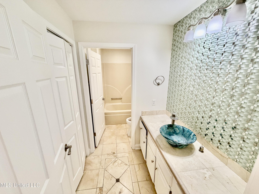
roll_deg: -0.3
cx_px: 130
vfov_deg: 85.7
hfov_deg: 102.1
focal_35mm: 14
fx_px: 105
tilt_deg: -13.3
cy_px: 97
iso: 200
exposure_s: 1/120
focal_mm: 2.22
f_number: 2.2
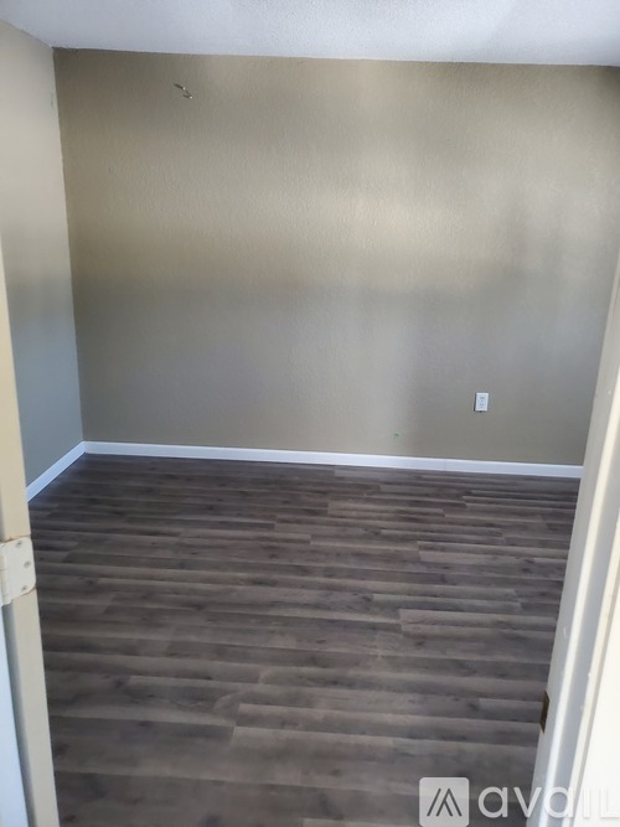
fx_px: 621
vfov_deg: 67.3
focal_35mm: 26
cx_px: 310
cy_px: 414
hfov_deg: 53.0
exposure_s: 1/39
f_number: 1.5
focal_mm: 4.3
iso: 400
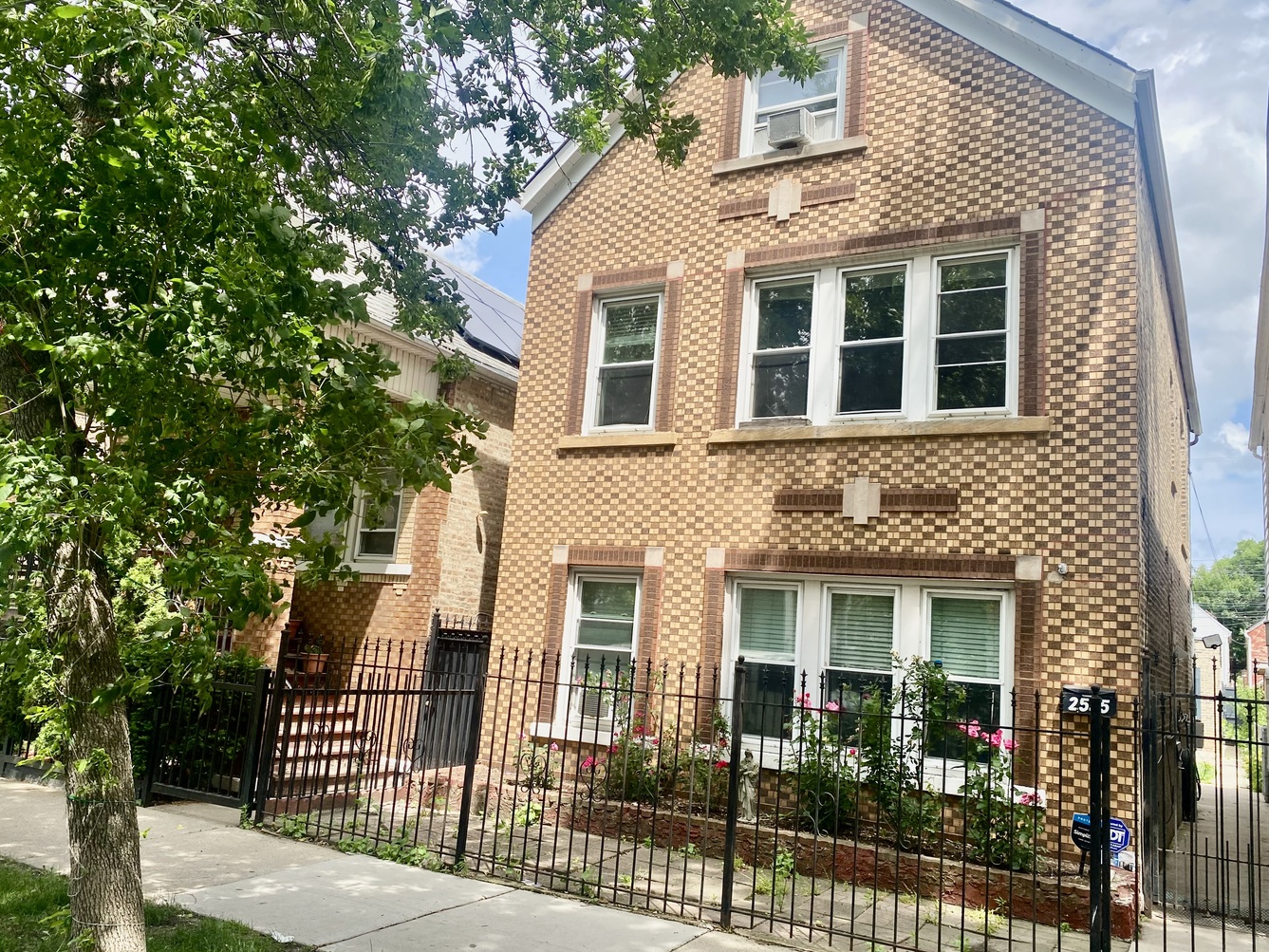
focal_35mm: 28
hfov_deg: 63.4
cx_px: 629
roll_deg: -4.8
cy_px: 467
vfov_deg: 49.7
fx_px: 1027
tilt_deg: +8.1
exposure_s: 1/973
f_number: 1.8
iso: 32
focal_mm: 4.25
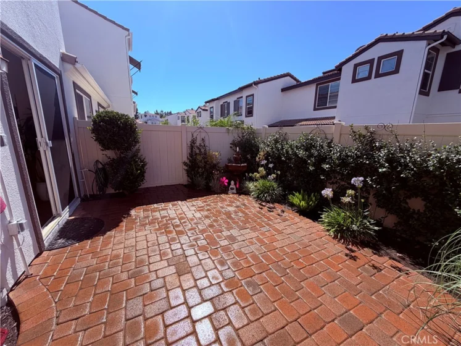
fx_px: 186
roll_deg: -1.2
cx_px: 230
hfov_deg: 102.1
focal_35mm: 14
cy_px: 173
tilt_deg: -11.6
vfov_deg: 85.7
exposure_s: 1/770
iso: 25
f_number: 2.2
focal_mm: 2.22
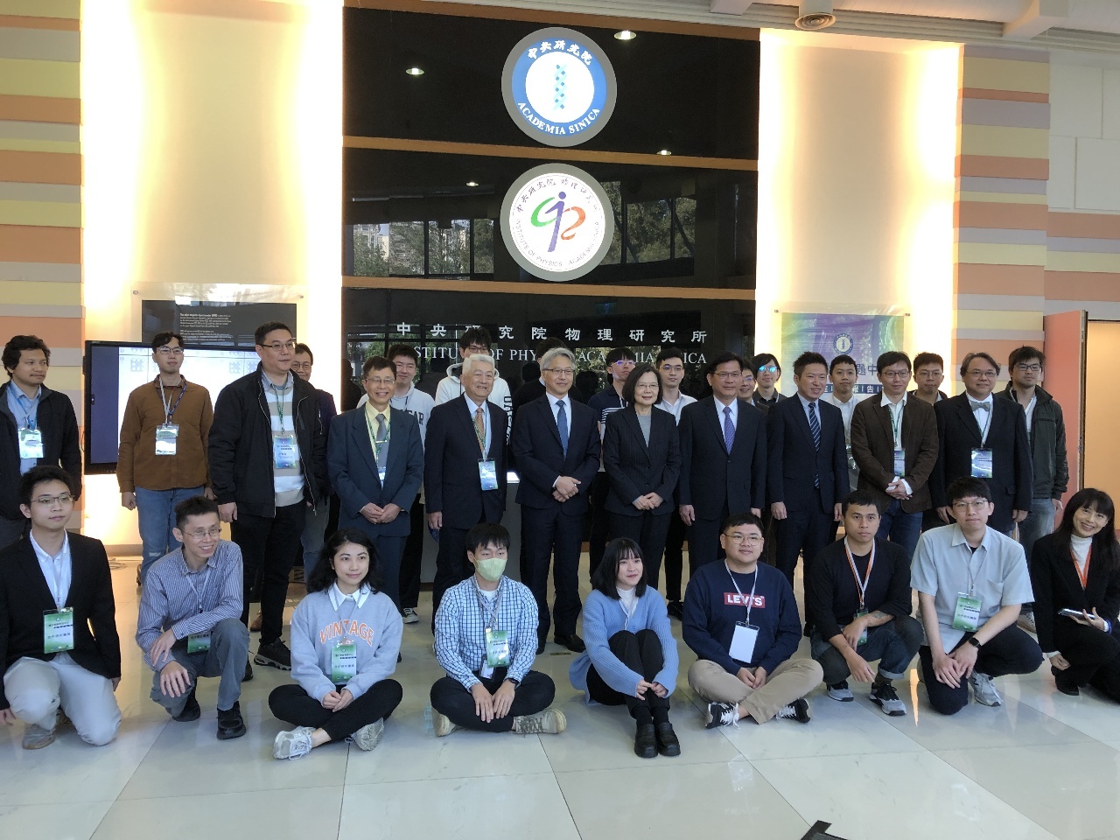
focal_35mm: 28
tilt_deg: -2.0
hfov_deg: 63.4
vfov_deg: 49.7
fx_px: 906
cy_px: 420
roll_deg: +0.2
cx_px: 560
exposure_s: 1/20
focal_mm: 3.99
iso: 40
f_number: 1.8
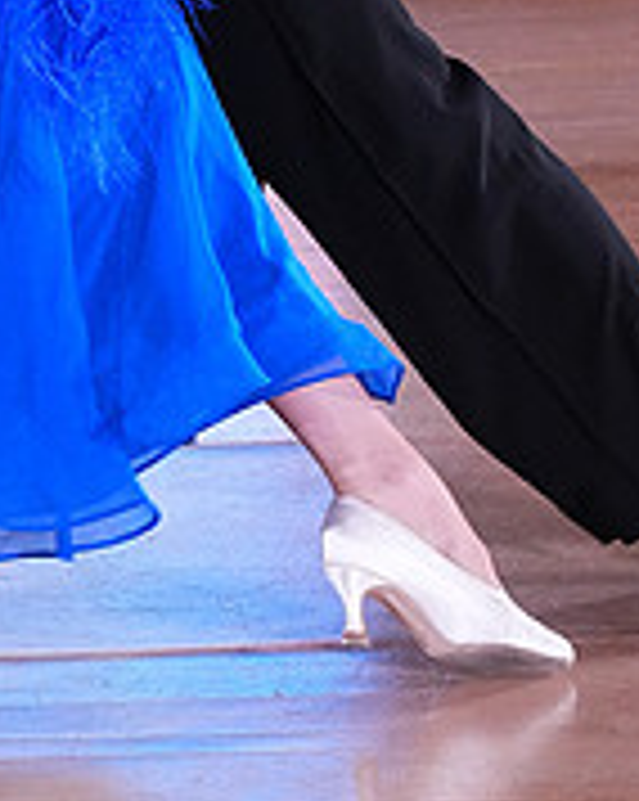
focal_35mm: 214
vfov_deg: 8.9
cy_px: -302
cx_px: -119
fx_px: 5068
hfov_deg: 7.2
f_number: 5.6
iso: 8000
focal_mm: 70
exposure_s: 1/400
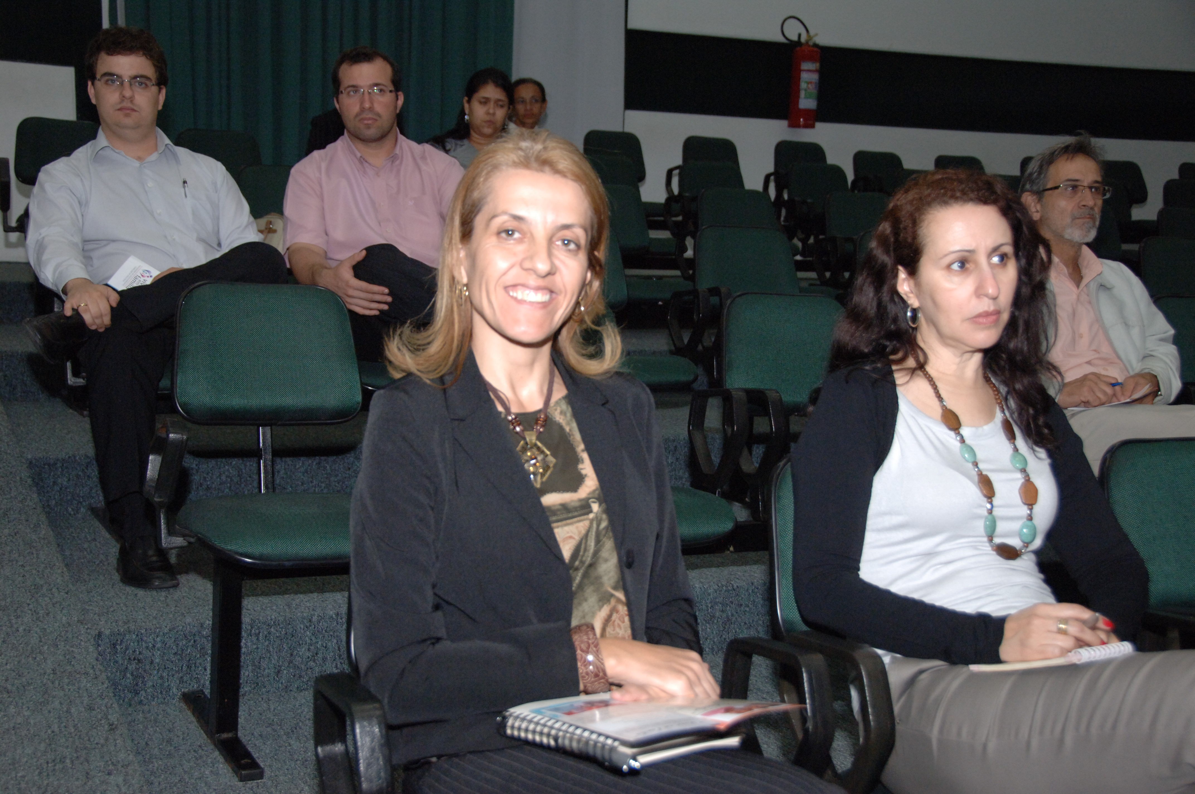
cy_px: 397
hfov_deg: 41.2
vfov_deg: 28.0
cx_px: 598
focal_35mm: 48
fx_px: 1591
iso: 800
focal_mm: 32
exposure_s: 1/250
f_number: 4.5
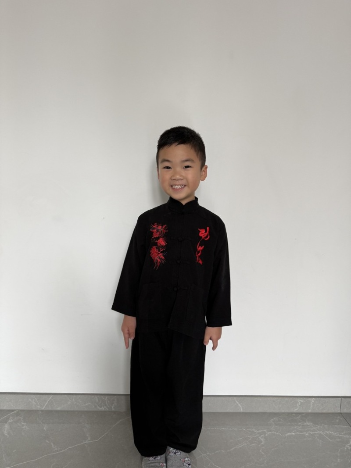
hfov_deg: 56.8
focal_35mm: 24
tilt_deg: -8.4
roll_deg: -2.4
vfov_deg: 71.6
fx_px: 325
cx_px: 176
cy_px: 234
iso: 200
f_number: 1.78
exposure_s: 1/100
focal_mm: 6.76
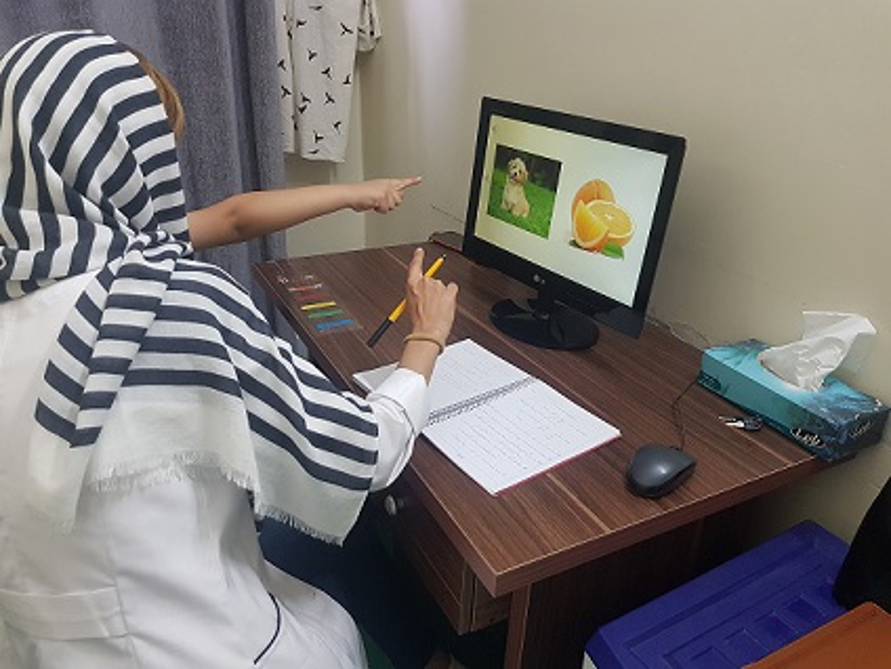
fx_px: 669
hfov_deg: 67.3
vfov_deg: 53.1
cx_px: 446
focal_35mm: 26
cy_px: 334
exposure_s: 1/50
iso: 125
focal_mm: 4.2
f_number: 1.7
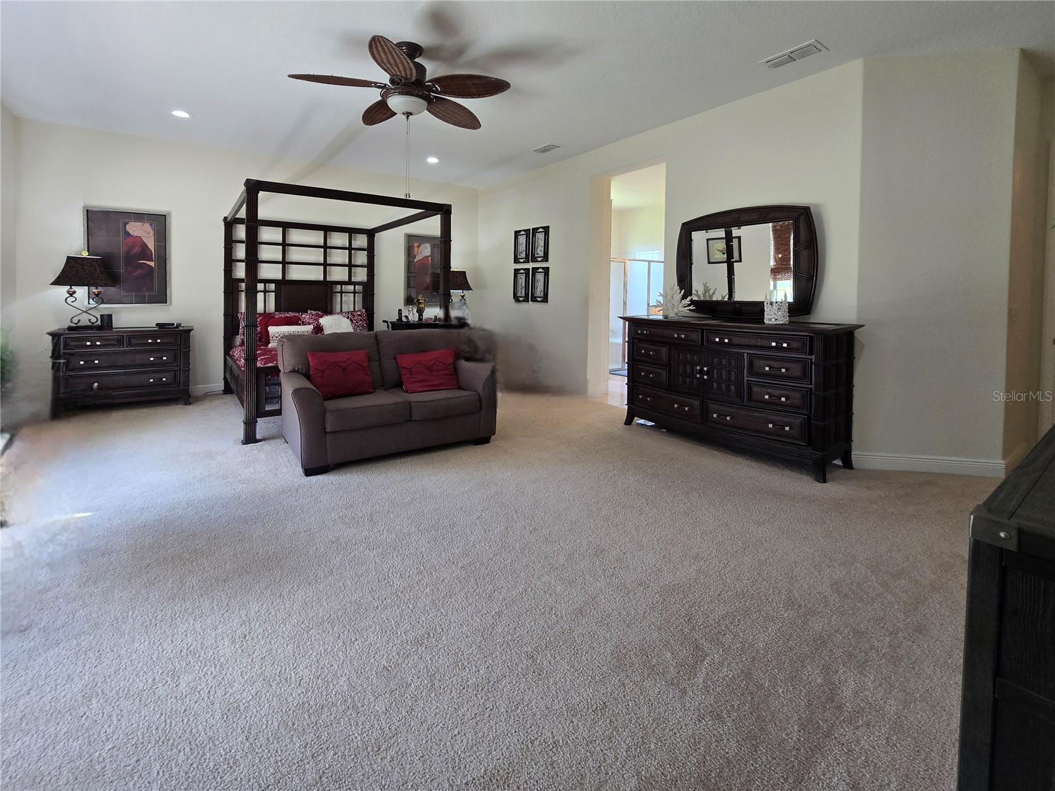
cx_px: 528
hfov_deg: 106.2
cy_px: 396
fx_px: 396
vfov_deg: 89.9
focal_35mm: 13
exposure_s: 1/60.2
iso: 100
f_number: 2.2
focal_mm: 2.2
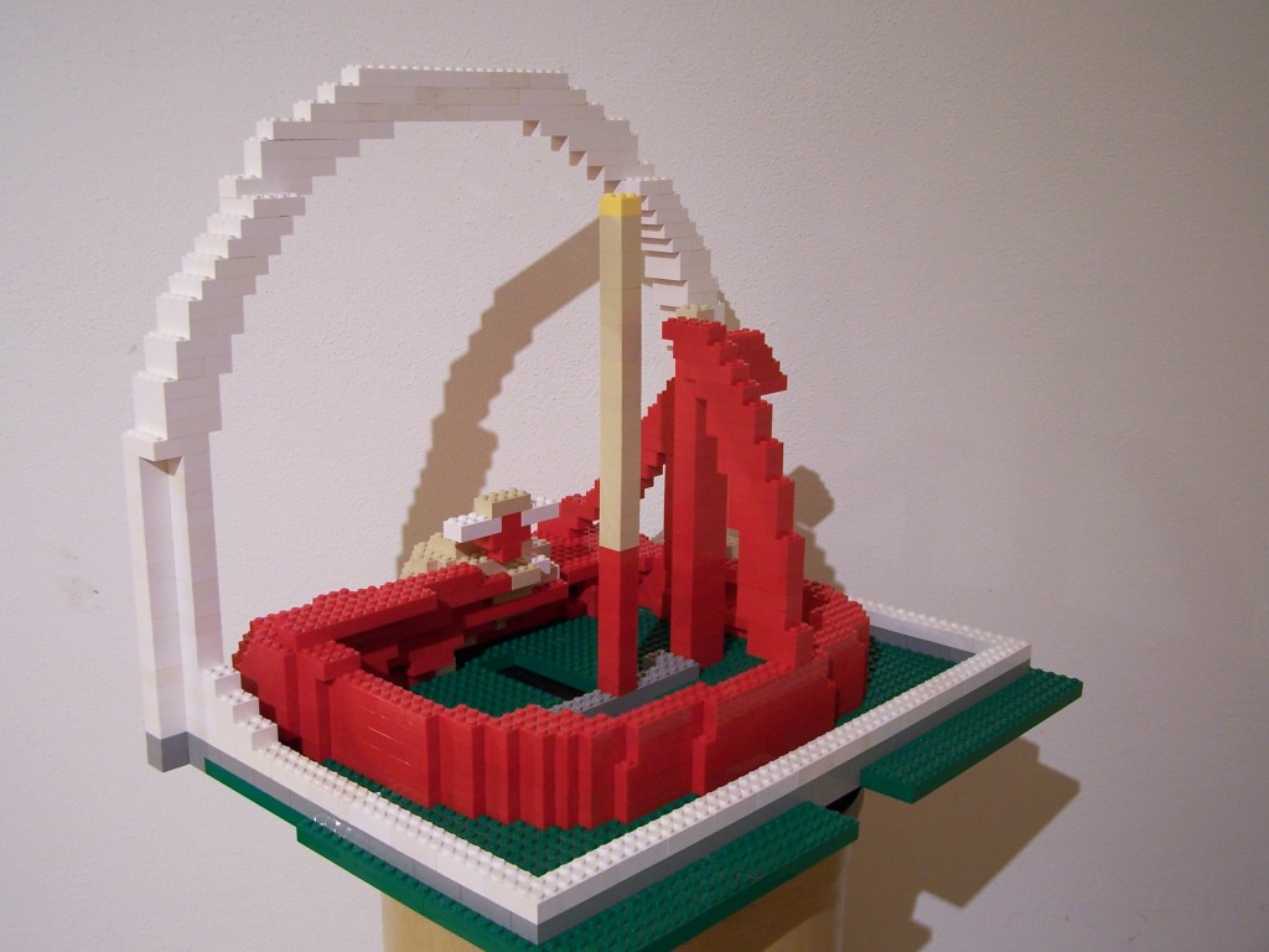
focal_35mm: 38
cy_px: 476
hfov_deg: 49.0
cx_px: 634
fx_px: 1393
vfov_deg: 37.7
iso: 80
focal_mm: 6.3
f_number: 2.8
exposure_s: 1/2
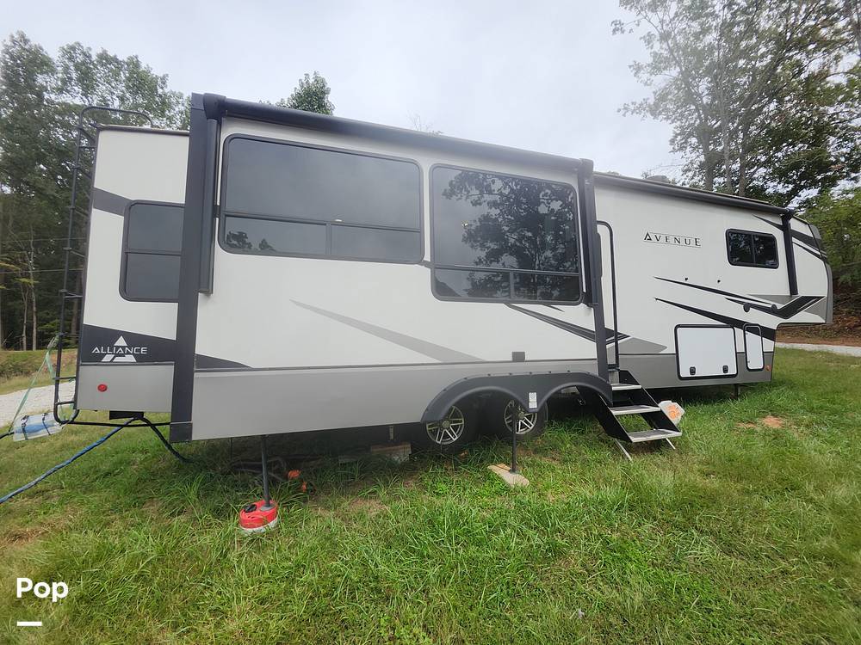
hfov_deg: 106.2
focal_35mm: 13
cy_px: 322
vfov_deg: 89.9
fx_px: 323
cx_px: 430
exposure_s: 1/994
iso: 40
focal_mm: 1.74
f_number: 2.2
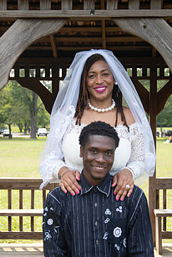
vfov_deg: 25.3
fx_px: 573
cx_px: 106
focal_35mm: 80
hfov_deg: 17.0
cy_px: 159
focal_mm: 53
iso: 800
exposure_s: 1/1600
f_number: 4.6
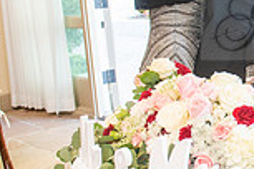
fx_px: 642
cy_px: 21
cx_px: 345
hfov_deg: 20.2
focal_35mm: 91
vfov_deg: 14.9
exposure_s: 1/125
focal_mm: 24
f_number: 3.5
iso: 1250
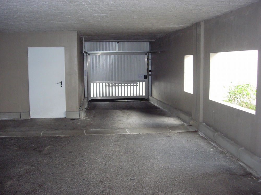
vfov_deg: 37.7
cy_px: 98
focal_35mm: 38
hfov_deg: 49.0
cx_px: 130
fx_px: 287
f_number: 2.8
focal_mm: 7.8
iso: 200
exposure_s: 1/80.6
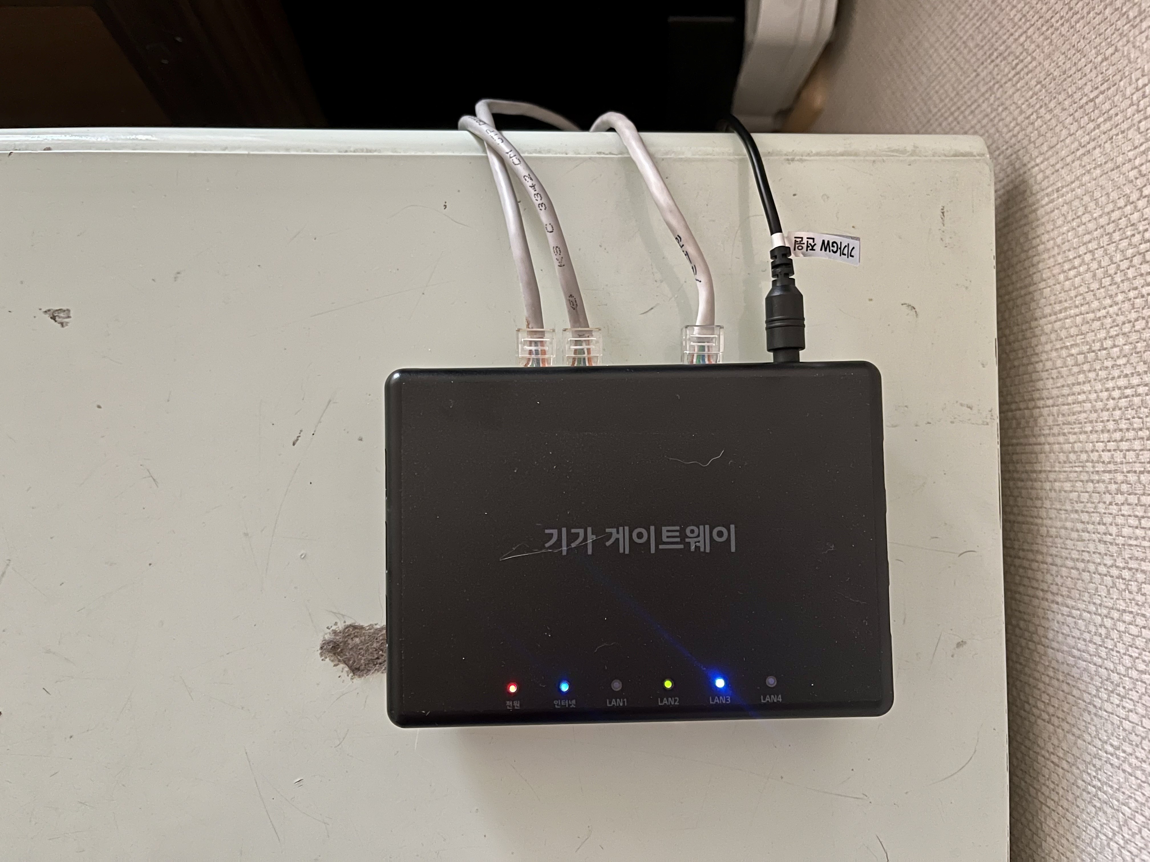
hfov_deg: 67.3
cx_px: 575
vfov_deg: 53.1
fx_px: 864
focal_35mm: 26
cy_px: 431
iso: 1000
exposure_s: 1/20
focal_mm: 5.1
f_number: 1.6
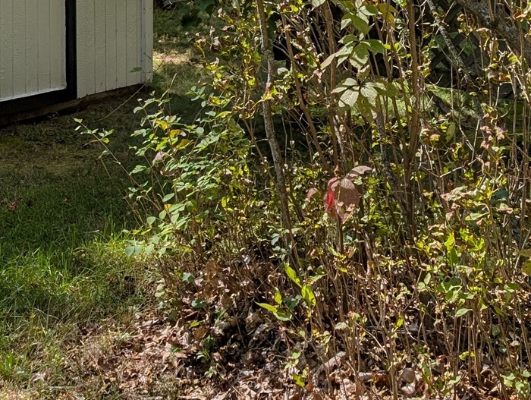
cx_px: 47
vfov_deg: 19.9
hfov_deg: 26.7
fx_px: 1075
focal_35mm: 70
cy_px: -72
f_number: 1.68
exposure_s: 1/1126
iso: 18
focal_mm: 6.9
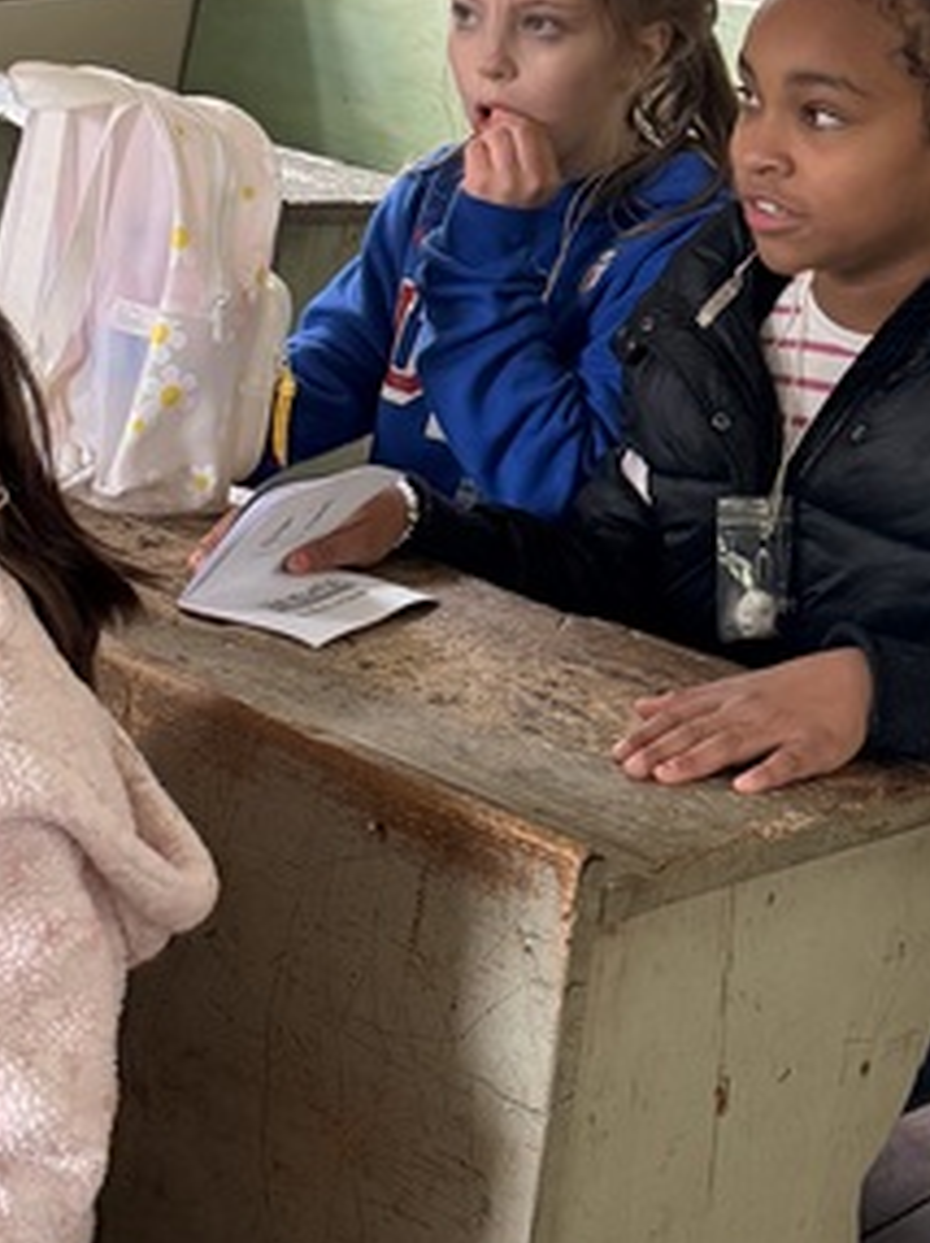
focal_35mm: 86
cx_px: 100
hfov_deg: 16.9
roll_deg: -1.4
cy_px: 256
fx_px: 3085
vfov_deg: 22.5
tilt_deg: -14.7
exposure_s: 1/80
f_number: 1.78
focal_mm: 6.76
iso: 200
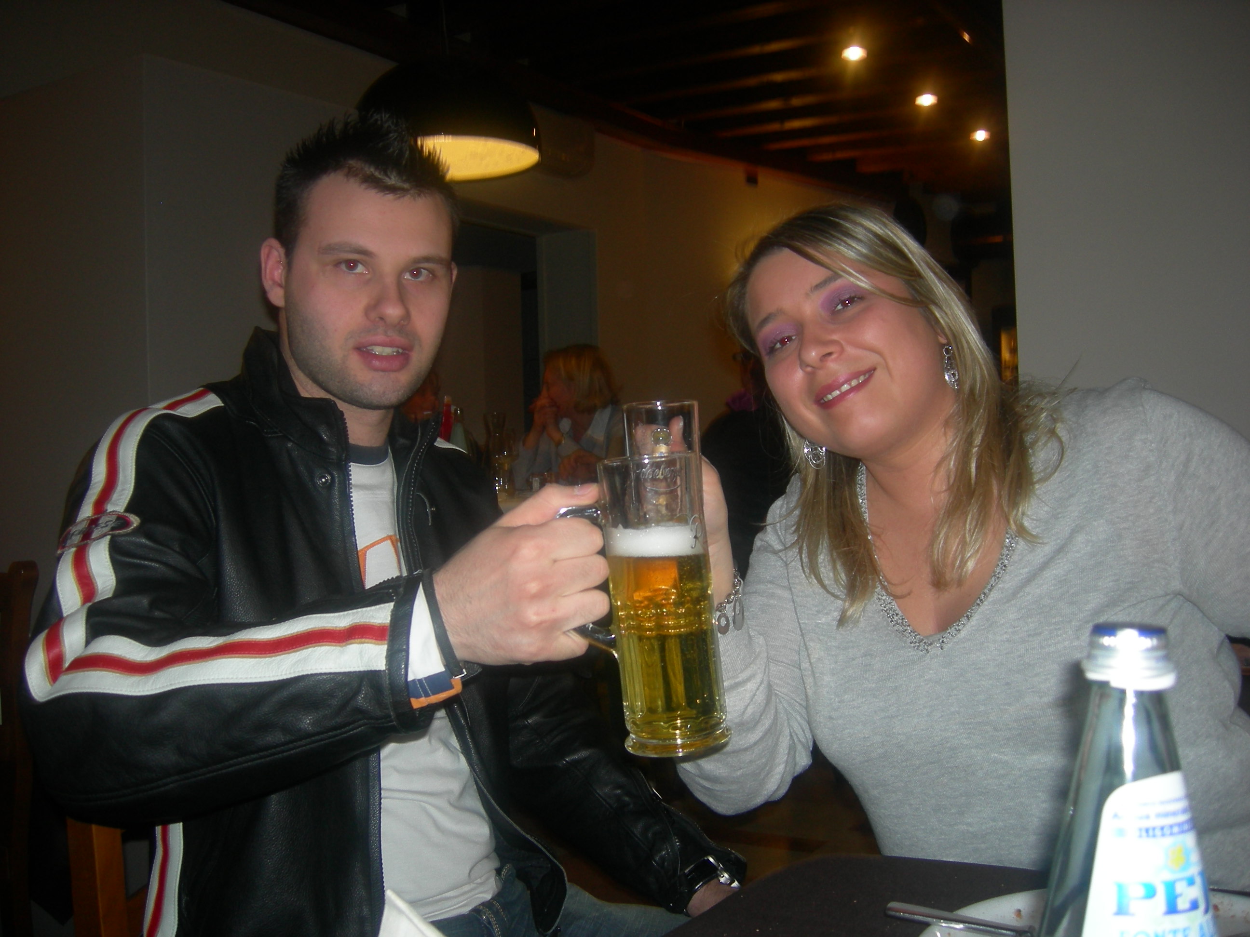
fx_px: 1300
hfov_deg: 51.4
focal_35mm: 36
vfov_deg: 39.7
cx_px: 625
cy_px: 468
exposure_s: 1/60.1
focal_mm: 7.5
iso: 64
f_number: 2.7
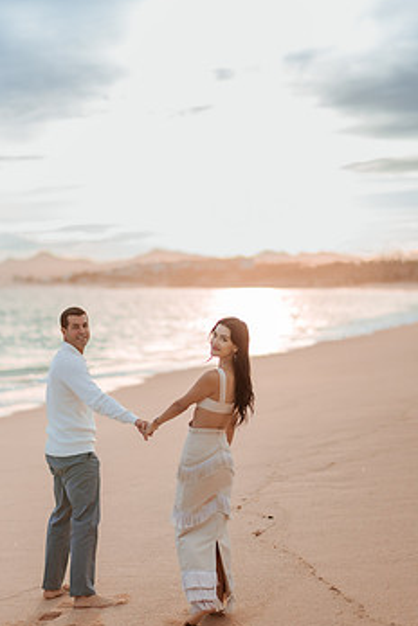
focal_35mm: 75
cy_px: 291
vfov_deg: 27.0
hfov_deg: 18.2
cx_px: 169
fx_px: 1306
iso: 250
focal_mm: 58
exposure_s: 1/5000
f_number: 1.4
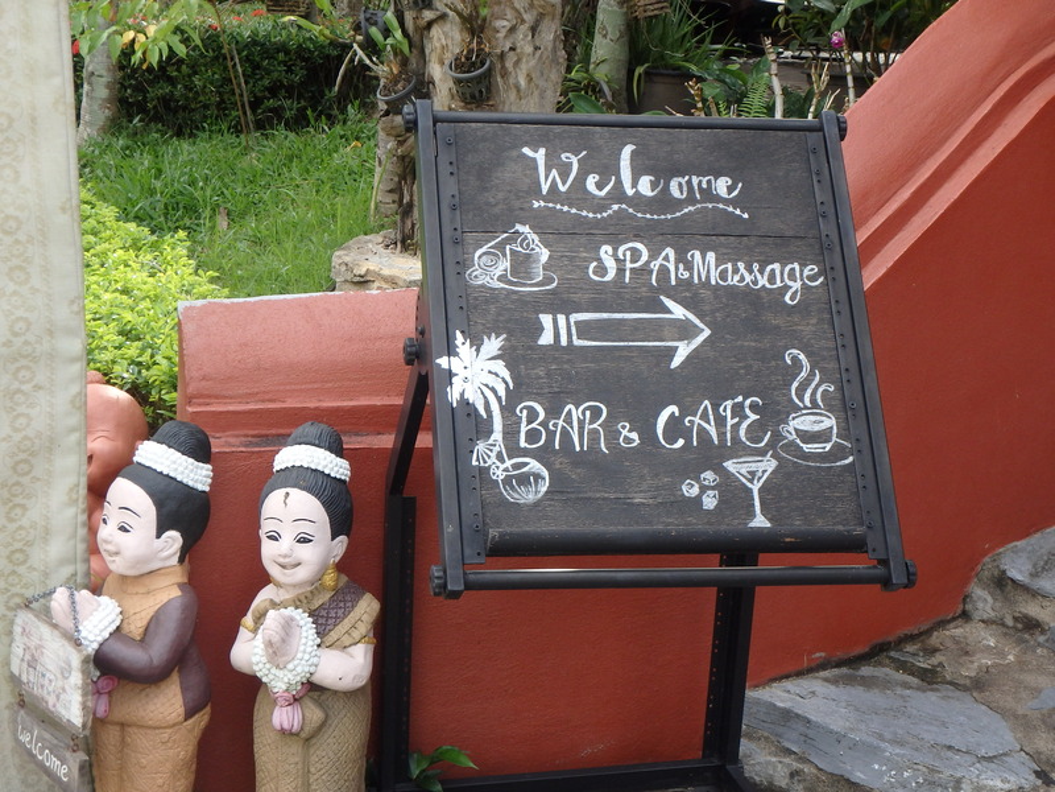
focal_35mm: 49
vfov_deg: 29.7
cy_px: 396
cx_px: 528
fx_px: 1493
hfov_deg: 38.9
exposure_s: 1/80
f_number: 5.2
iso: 160
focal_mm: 8.7
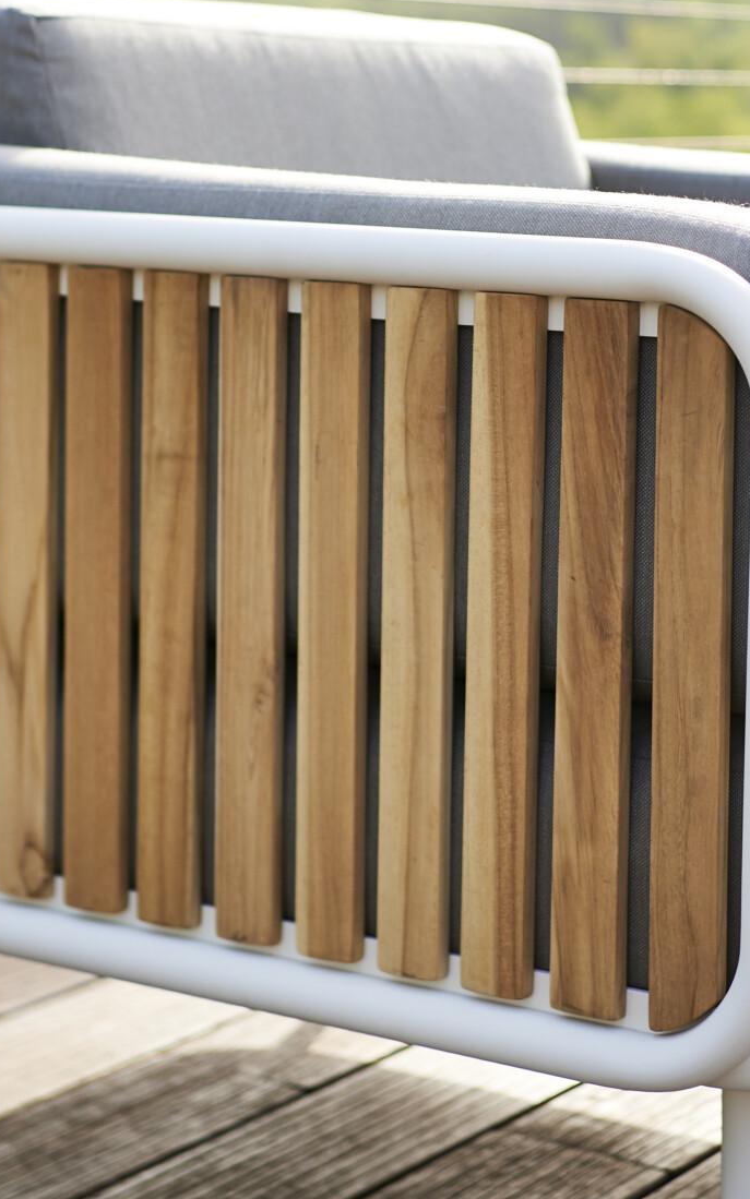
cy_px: 248
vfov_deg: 21.6
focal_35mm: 95
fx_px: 3106
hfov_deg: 13.7
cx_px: 521
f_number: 2.8
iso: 100
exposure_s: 1/800
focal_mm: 40
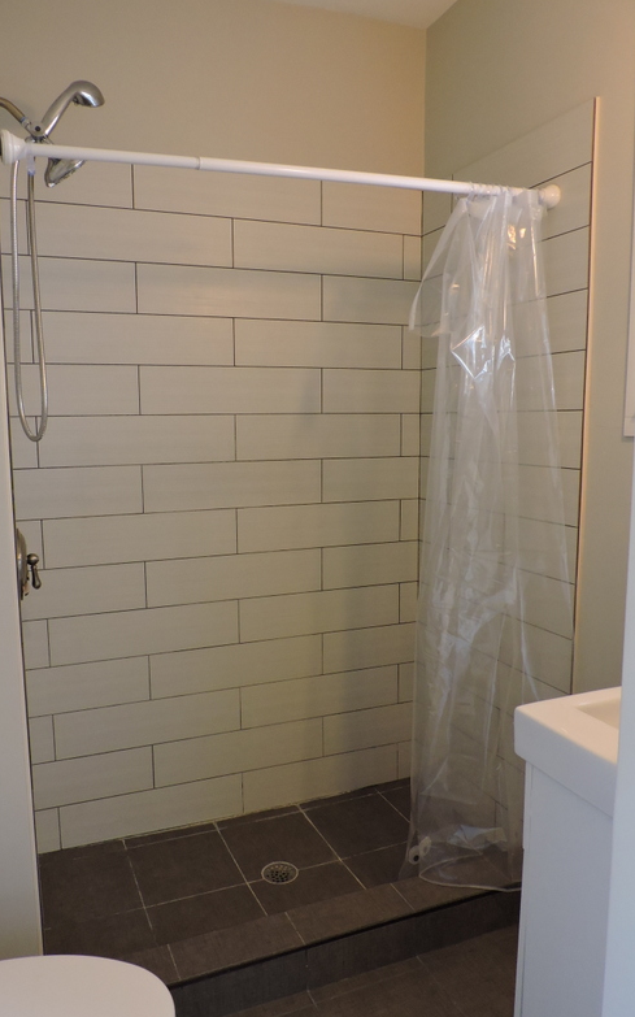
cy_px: 516
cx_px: 284
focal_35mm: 26
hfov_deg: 47.5
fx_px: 720
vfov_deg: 70.4
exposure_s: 1/30
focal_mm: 4.3
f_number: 3.3
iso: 400
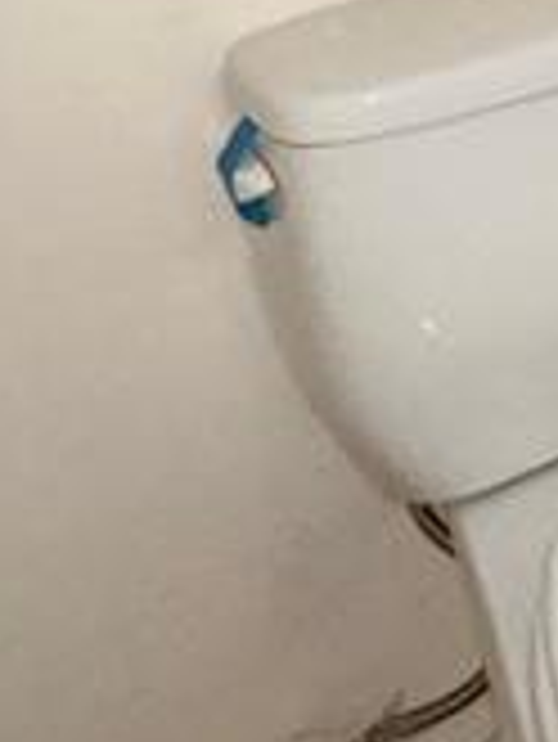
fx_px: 1395
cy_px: -355
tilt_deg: -6.7
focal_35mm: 65
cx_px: 1102
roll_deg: +1.7
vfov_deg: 23.9
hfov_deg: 17.0
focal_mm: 2.22
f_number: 2.2
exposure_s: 1/72
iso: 100
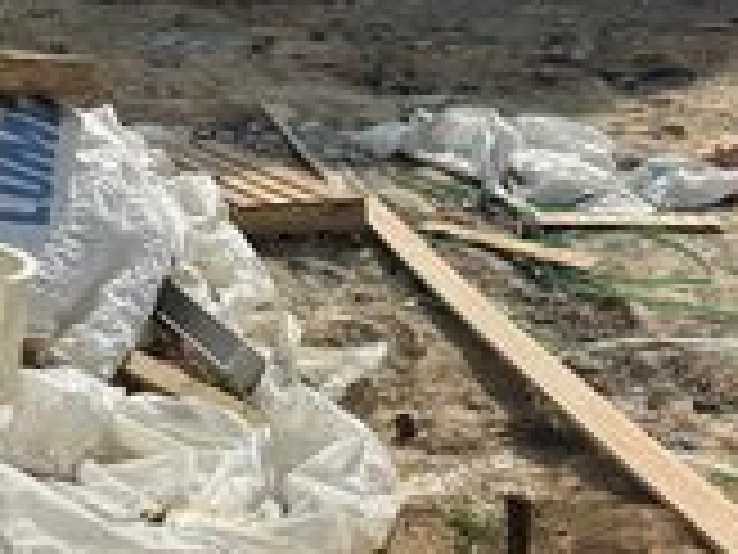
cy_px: -187
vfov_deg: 18.6
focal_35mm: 73
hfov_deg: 24.0
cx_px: -171
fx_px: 1556
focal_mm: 6.86
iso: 80
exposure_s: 1/9709
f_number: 1.78
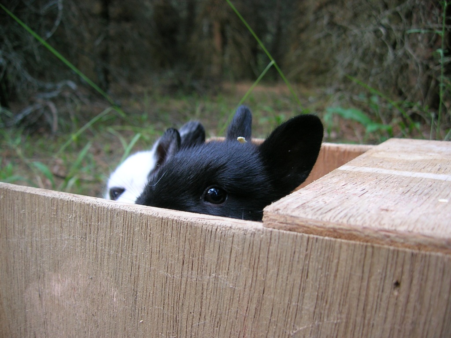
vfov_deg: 41.7
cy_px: 169
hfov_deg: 54.0
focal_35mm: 34
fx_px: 443
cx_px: 226
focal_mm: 5.7
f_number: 2.9
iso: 50
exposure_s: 1/45
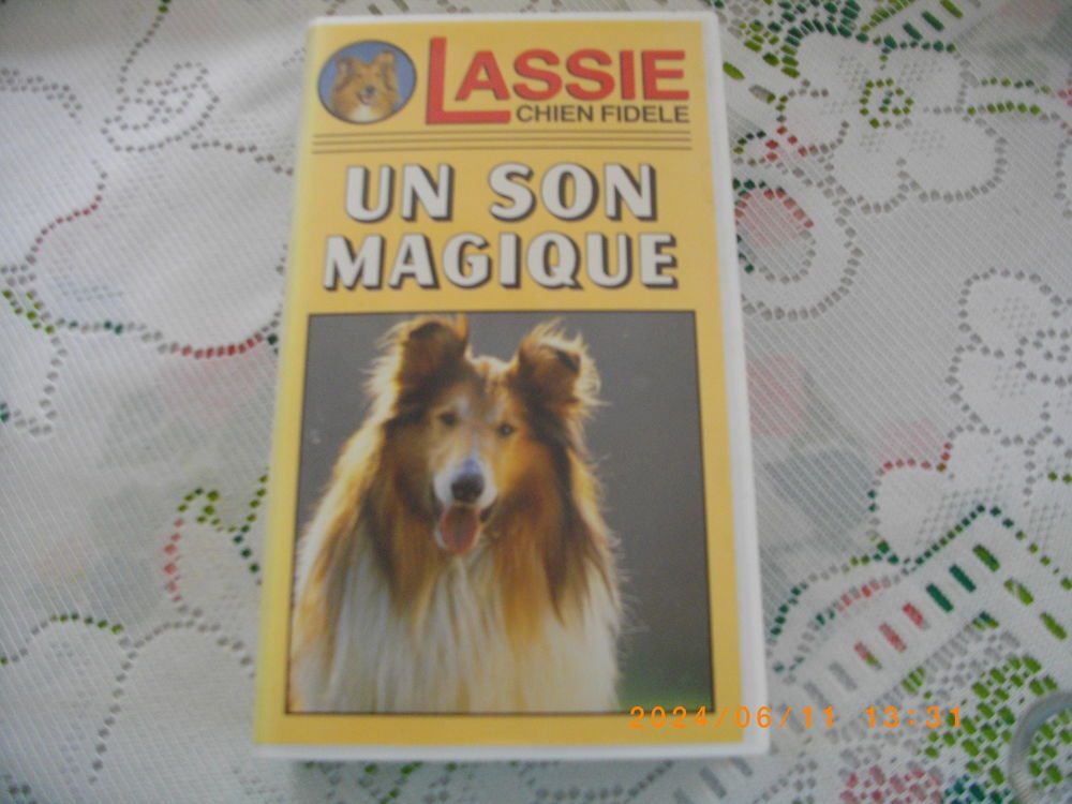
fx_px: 991
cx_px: 536
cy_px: 402
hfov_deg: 56.8
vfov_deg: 44.2
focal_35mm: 32
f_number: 2.9
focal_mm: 5.7
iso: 211
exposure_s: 1/50
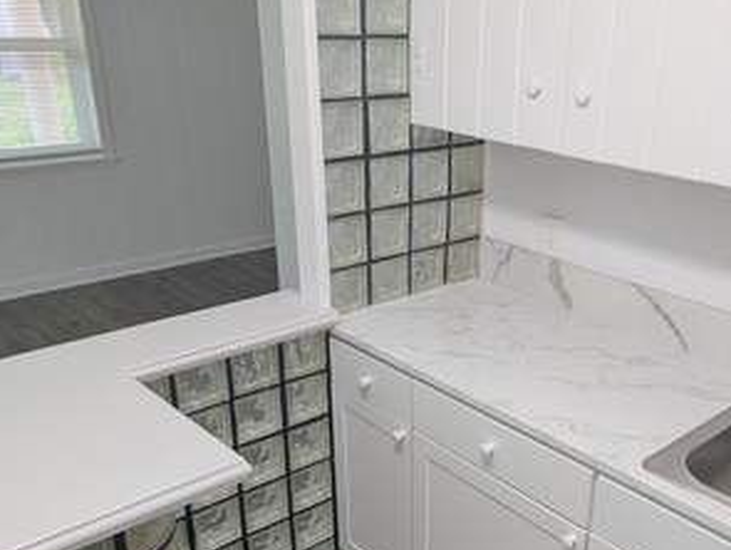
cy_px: 369
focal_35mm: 36
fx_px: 761
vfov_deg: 39.2
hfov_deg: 50.1
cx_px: 503
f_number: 2.2
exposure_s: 1/60
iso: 53
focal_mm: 2.35
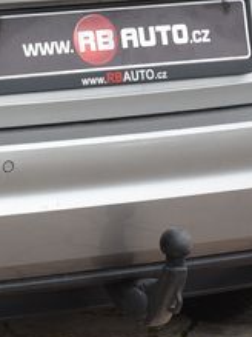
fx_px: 2274
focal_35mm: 234
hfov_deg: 6.2
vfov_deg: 8.4
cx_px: -247
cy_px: -28
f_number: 9
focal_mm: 52
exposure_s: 1/320
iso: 500
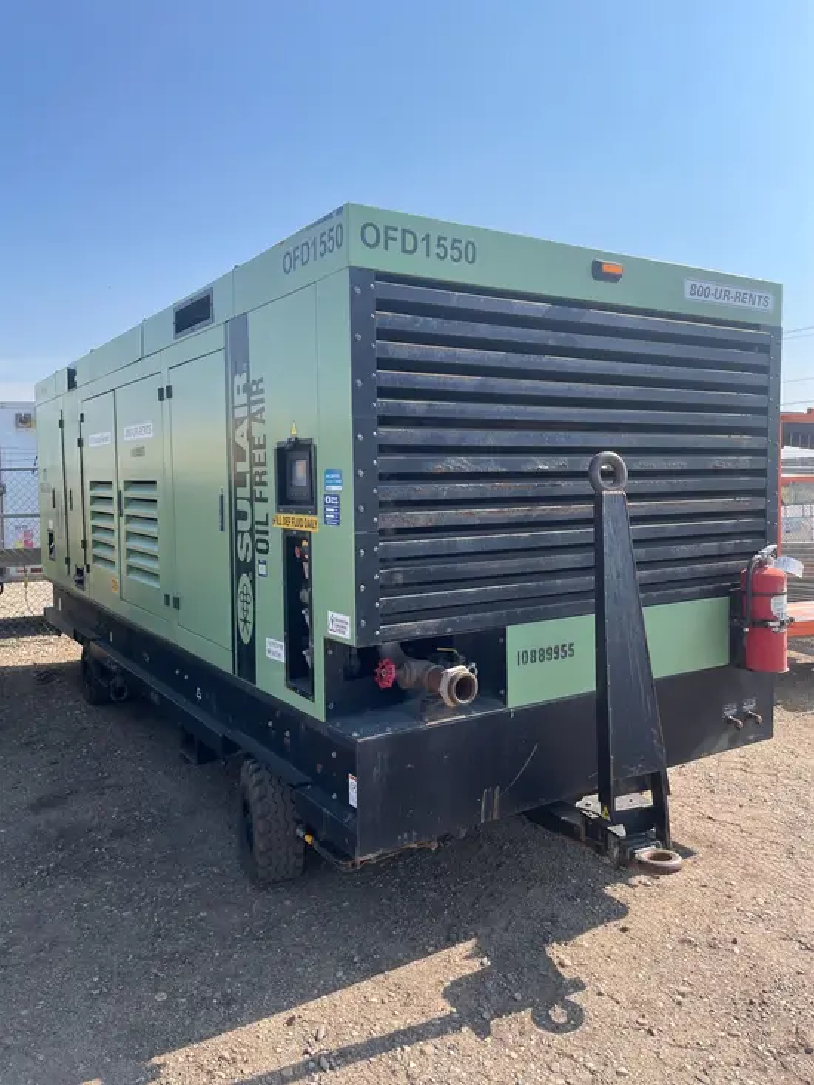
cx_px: 407
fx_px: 815
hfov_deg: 53.1
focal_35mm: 26
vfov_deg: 67.3
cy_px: 542
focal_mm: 4.2
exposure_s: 1/2451
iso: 32
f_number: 1.6
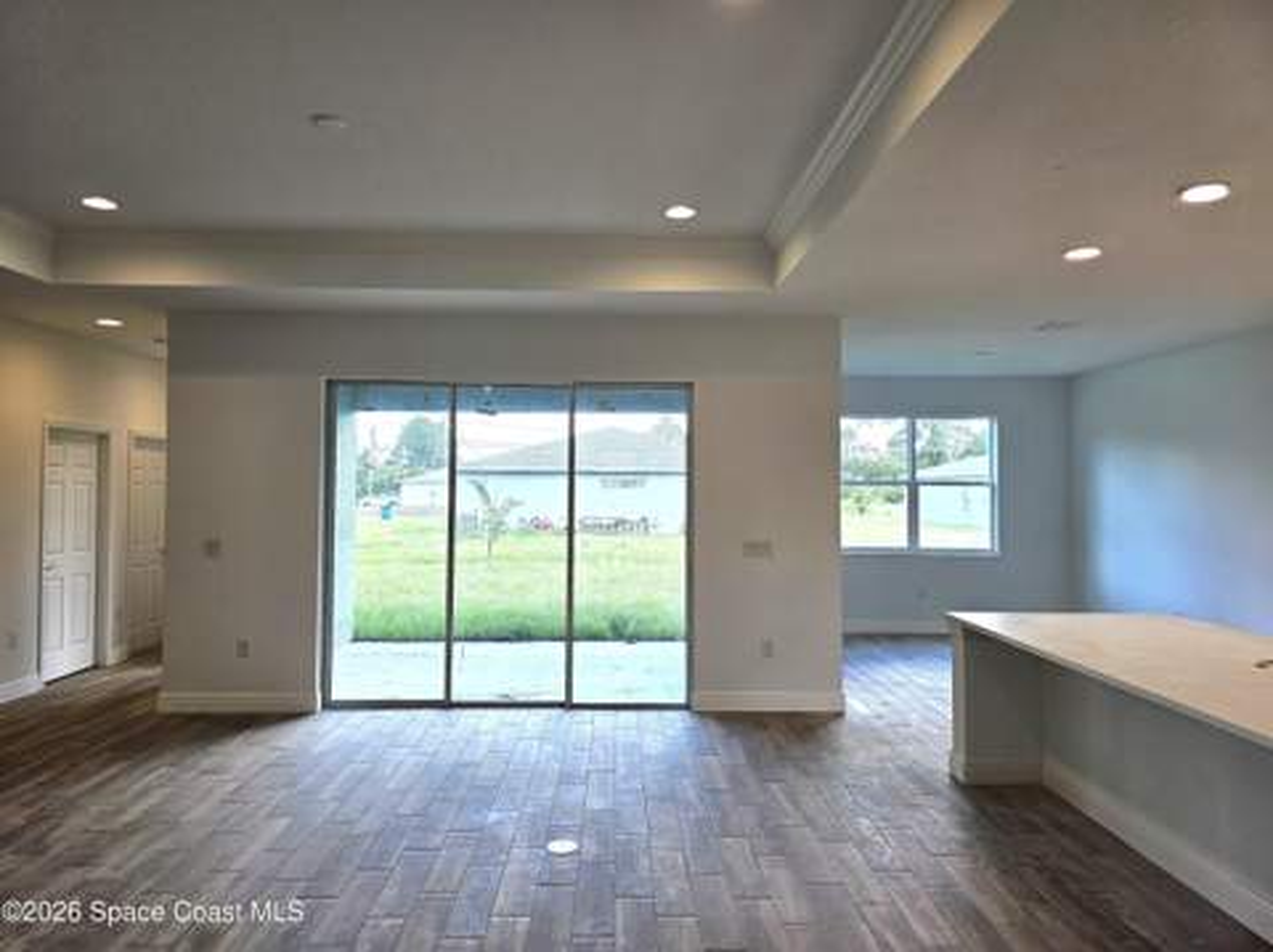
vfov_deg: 58.8
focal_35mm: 23
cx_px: 636
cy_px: 476
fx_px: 845
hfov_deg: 74.0
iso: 40
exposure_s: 1/120
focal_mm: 6.3
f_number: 1.7
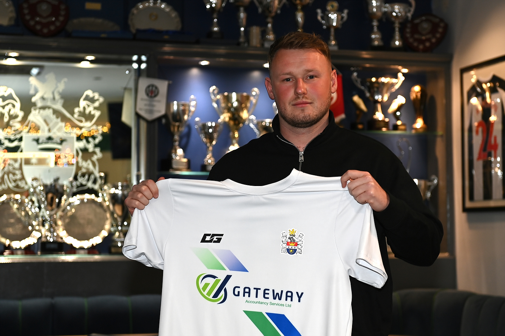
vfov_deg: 19.4
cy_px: 168
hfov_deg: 28.9
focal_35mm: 70
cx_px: 252
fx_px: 981
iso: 500
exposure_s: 1/60
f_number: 4
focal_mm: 70
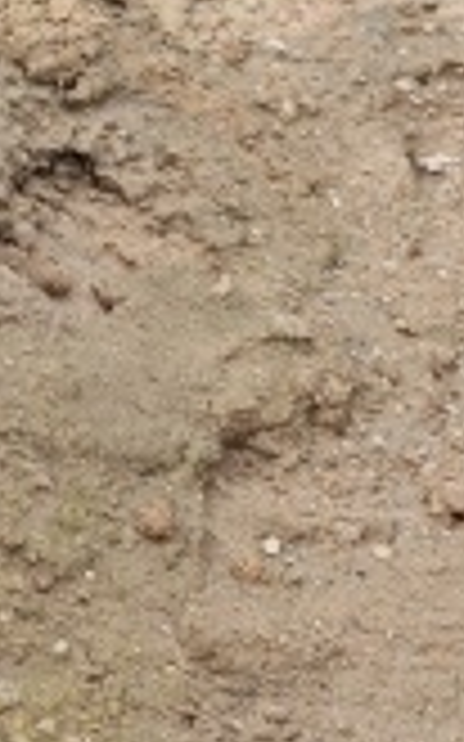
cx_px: -820
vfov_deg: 12.7
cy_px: -295
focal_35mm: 158
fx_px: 3200
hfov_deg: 7.5
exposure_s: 1/787
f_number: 1.6
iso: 50
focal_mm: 6.55
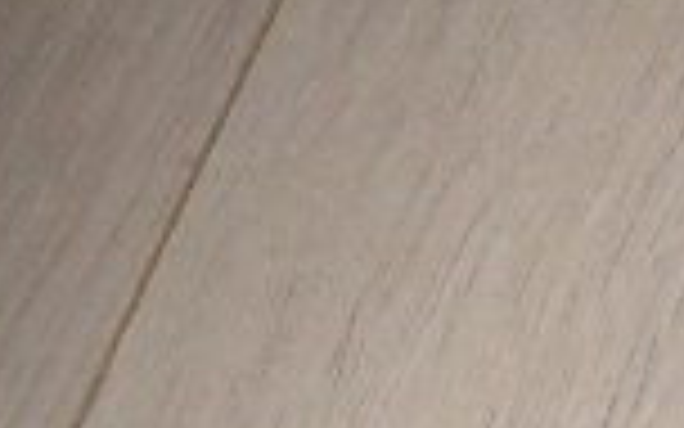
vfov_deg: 8.3
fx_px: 2908
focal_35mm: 156
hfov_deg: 12.3
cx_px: 1233
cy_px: 550
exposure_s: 1/40
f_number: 2.6
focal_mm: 5.8
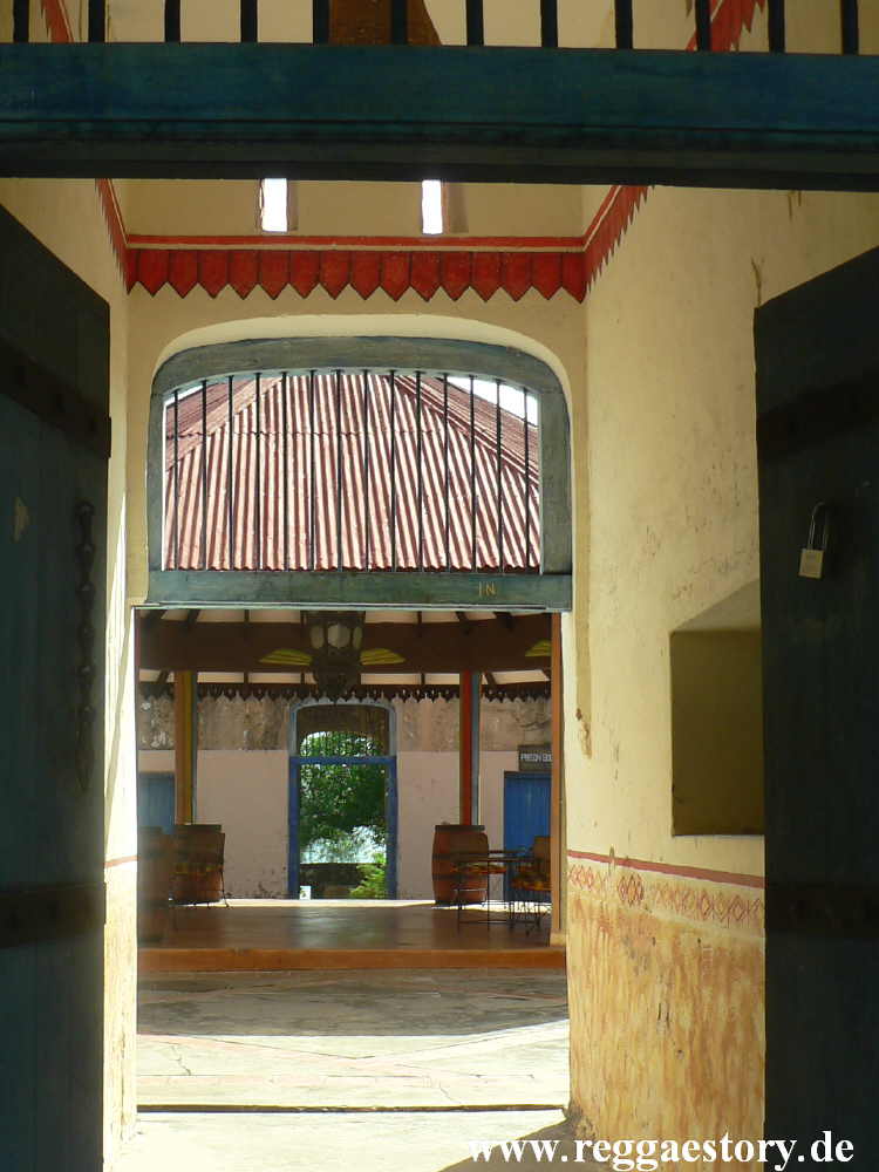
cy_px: 586
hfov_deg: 40.7
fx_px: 1185
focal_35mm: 35
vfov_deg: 52.6
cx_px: 440
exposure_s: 1/250
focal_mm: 6
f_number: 4
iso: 64
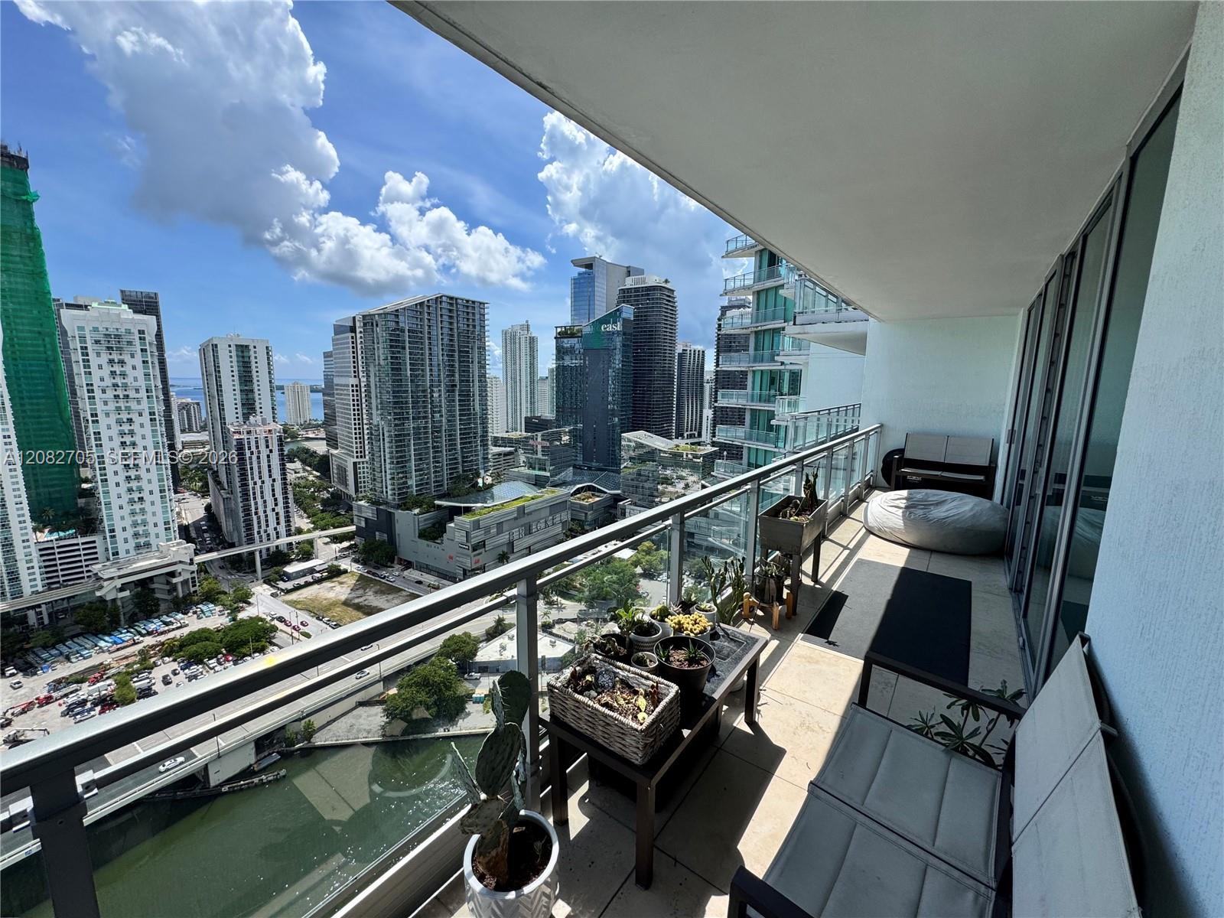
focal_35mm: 14
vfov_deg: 85.7
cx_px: 612
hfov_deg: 102.1
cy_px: 459
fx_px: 495
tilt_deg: -8.9
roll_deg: -1.3
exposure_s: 1/2494
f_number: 2.2
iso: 50
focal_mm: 2.22
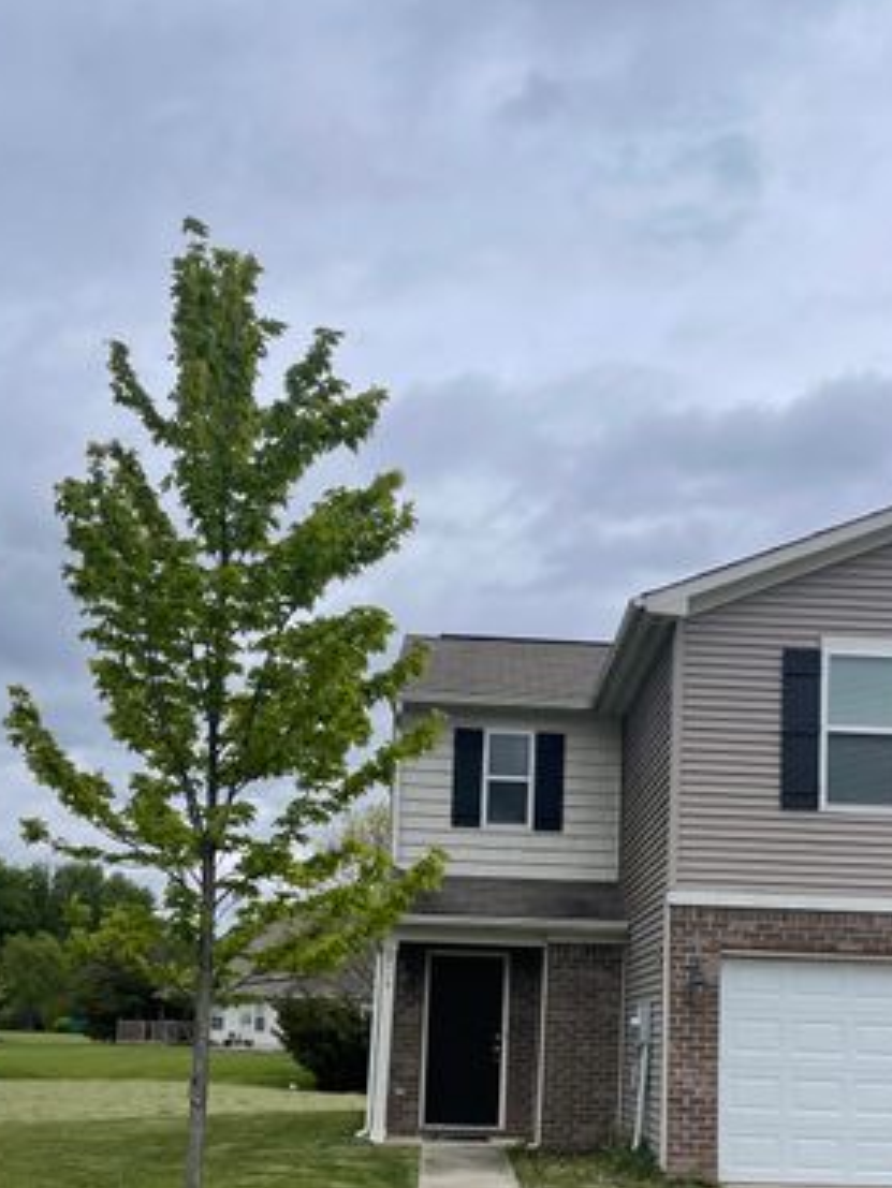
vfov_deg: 39.4
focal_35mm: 47
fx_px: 1614
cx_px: 554
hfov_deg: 30.8
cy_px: 881
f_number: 1.6
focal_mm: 5.1
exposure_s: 1/7407
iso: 32
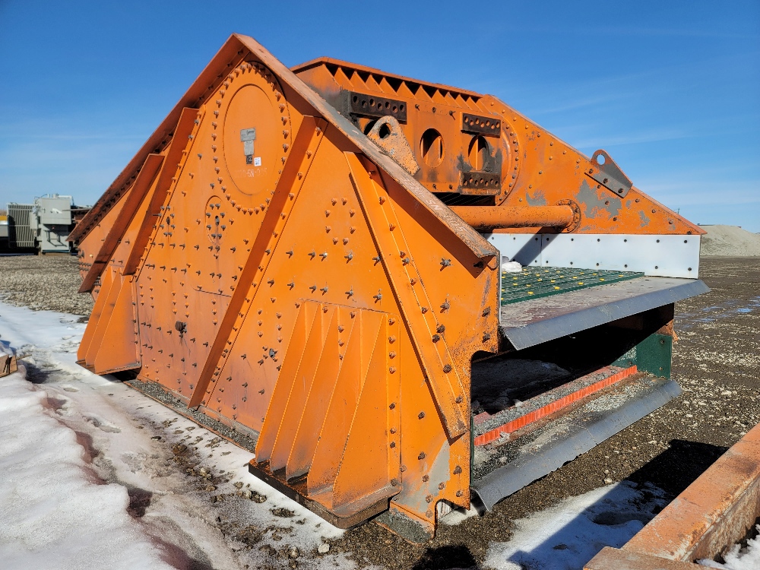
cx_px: 380
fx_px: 549
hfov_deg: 69.4
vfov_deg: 54.9
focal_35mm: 25
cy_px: 285
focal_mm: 7
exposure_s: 1/1546
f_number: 1.8
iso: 20
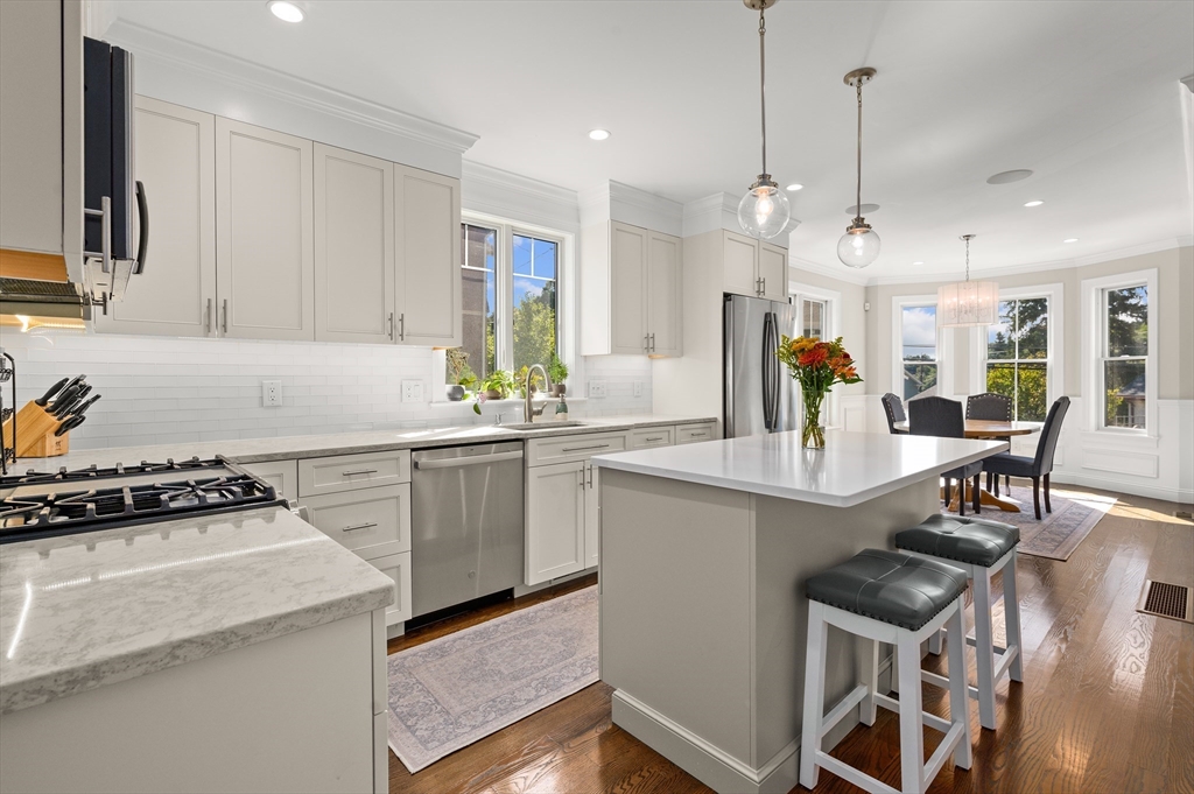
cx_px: 597
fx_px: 547
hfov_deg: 95.0
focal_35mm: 16
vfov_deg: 72.0
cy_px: 397
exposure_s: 1/25
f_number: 8
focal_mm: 16.5
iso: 320
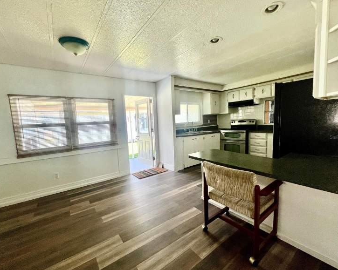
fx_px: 140
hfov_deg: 100.7
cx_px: 166
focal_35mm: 14
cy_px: 137
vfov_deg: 88.0
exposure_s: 1/99
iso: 80
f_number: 1.8
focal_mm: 1.57
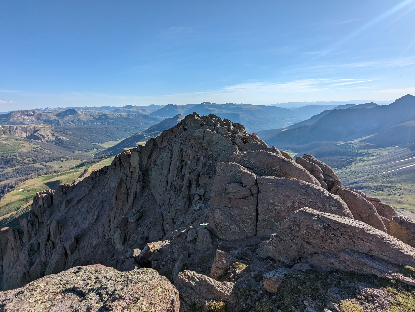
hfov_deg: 94.4
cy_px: 156
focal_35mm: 16
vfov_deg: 78.2
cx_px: 208
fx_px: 192
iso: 53
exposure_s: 1/3571
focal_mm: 2.35
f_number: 2.2
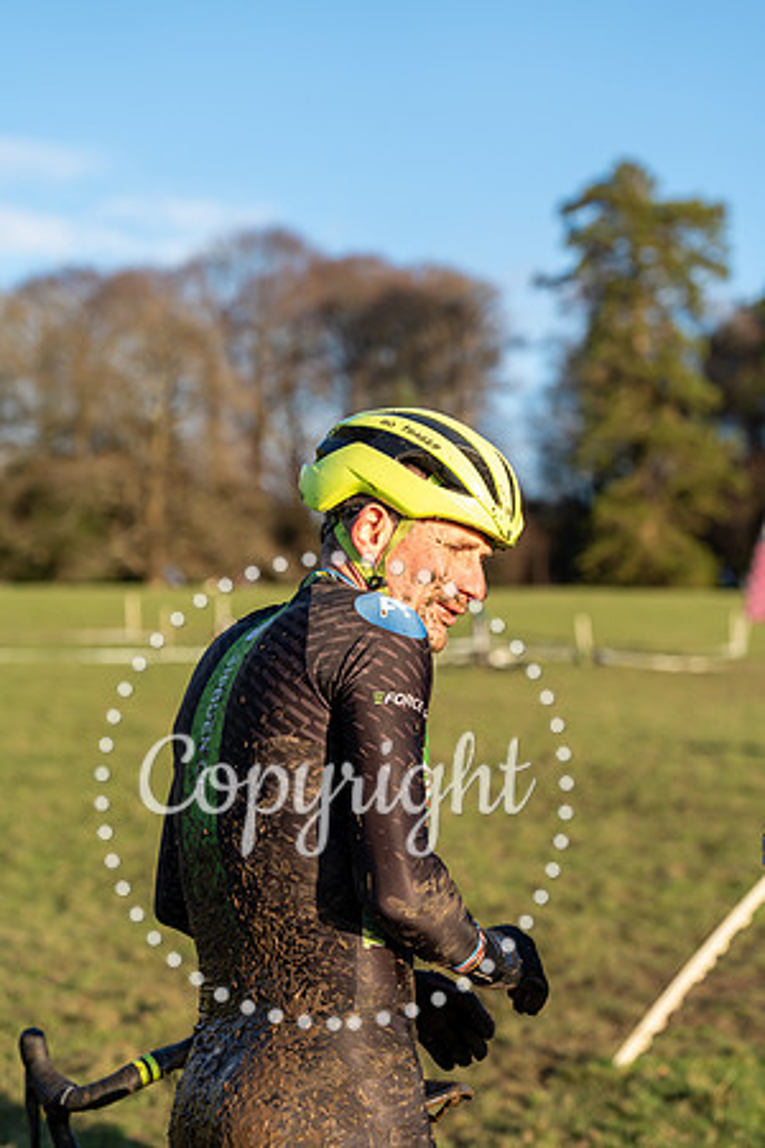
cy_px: 574
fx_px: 2614
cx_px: 382
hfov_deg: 16.7
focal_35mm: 82
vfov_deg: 24.8
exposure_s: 1/1000
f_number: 4
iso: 250
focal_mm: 82
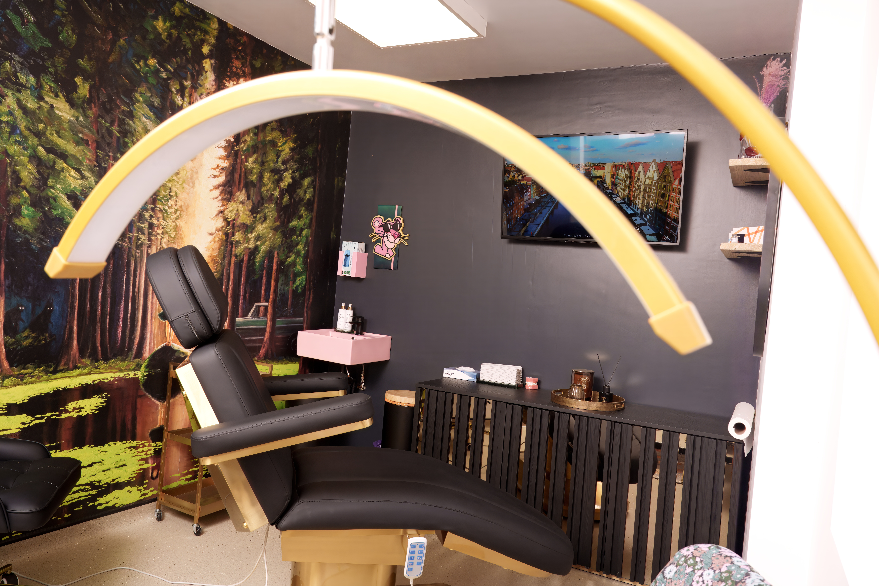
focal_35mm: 26
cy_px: 293
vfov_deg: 49.6
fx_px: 635
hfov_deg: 69.4
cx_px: 440
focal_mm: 26
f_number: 8
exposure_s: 1/160
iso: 800
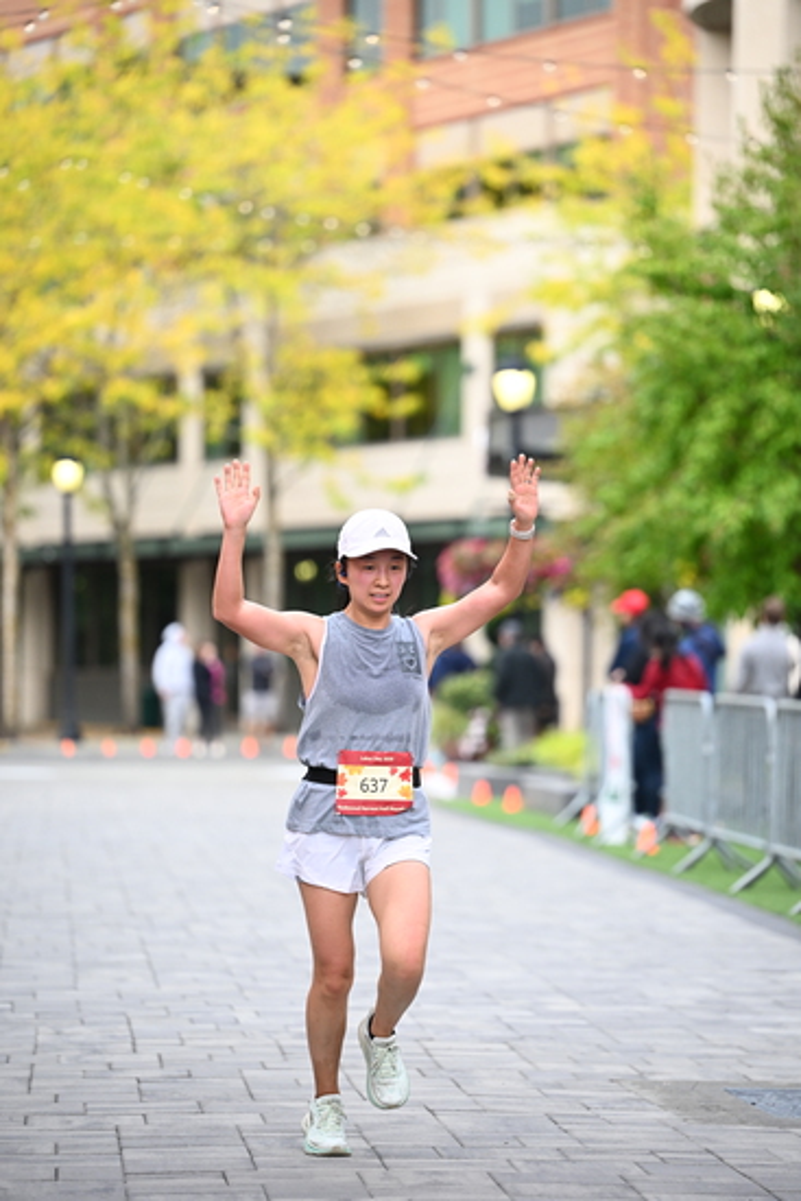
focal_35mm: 140
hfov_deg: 9.8
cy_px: 600
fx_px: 4669
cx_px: 400
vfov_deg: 14.6
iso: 1000
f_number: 2.8
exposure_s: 1/1600
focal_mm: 140
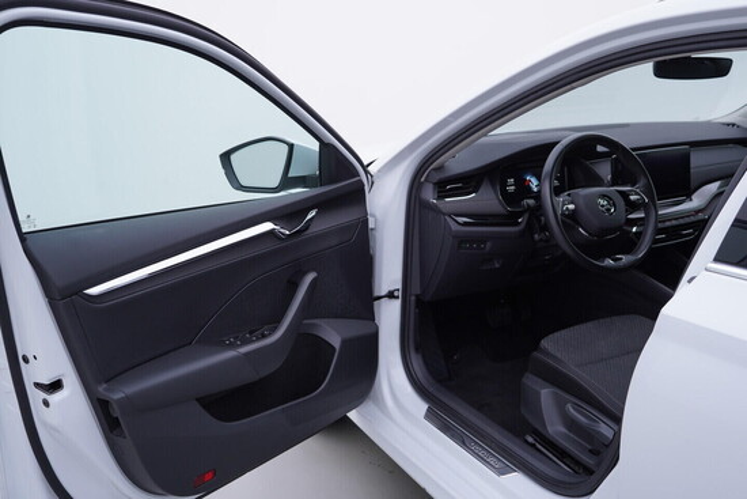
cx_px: 374
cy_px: 250
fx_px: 747
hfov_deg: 53.1
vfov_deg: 36.9
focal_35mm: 36
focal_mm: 24
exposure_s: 1/60
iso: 125
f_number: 3.5
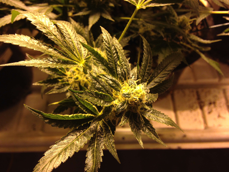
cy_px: 86
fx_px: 218
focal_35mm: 33
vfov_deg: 42.9
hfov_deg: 55.4
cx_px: 114
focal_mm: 4.12
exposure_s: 1/120
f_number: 2.4
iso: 64
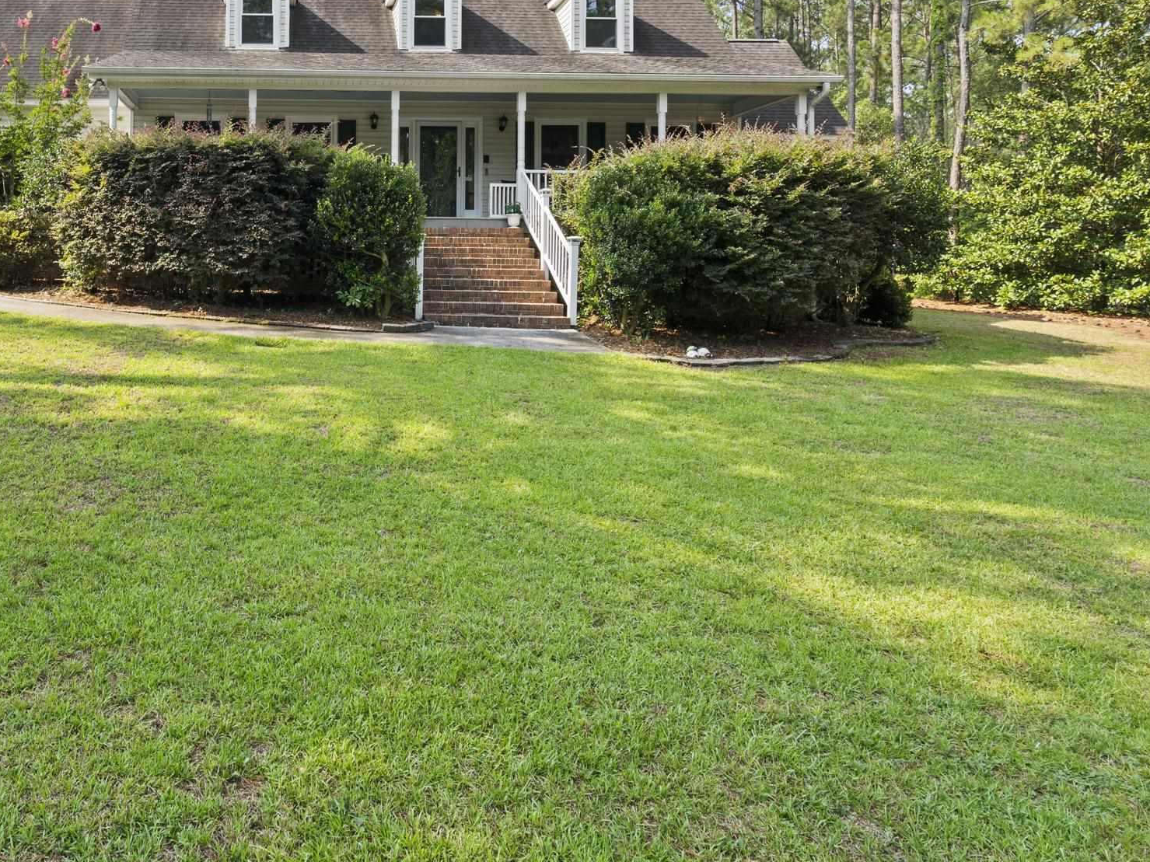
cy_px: 254
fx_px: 891
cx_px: 295
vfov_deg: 50.2
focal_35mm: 27
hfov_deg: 62.2
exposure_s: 1/100
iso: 200
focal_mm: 11
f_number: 6.3
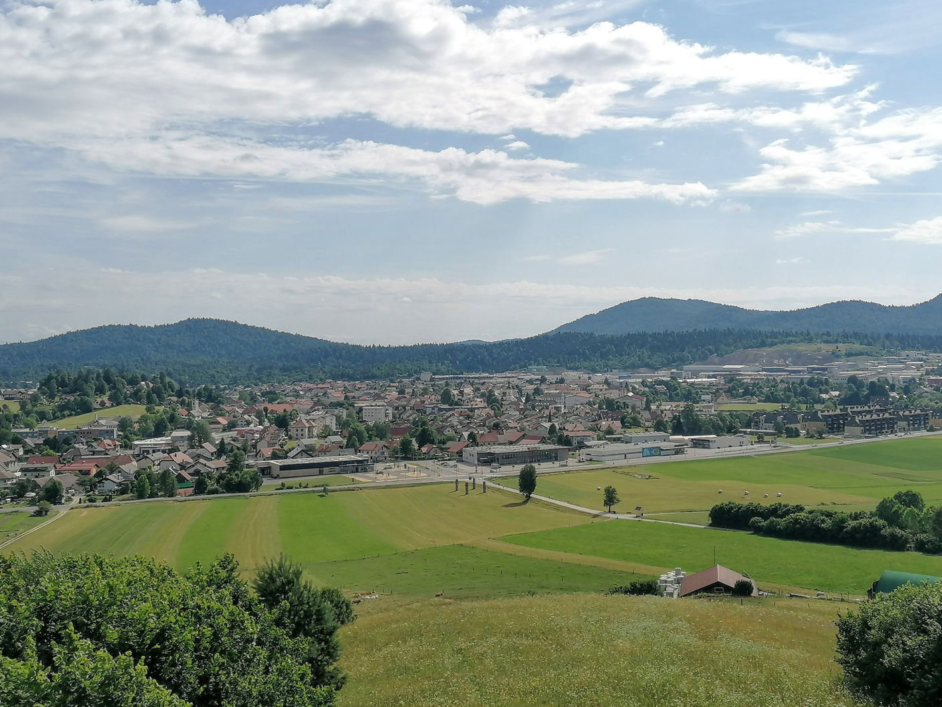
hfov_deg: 44.7
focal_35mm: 42
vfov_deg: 34.3
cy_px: 320
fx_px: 1143
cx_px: 518
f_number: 1.8
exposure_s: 1/2227
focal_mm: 4.75
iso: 50
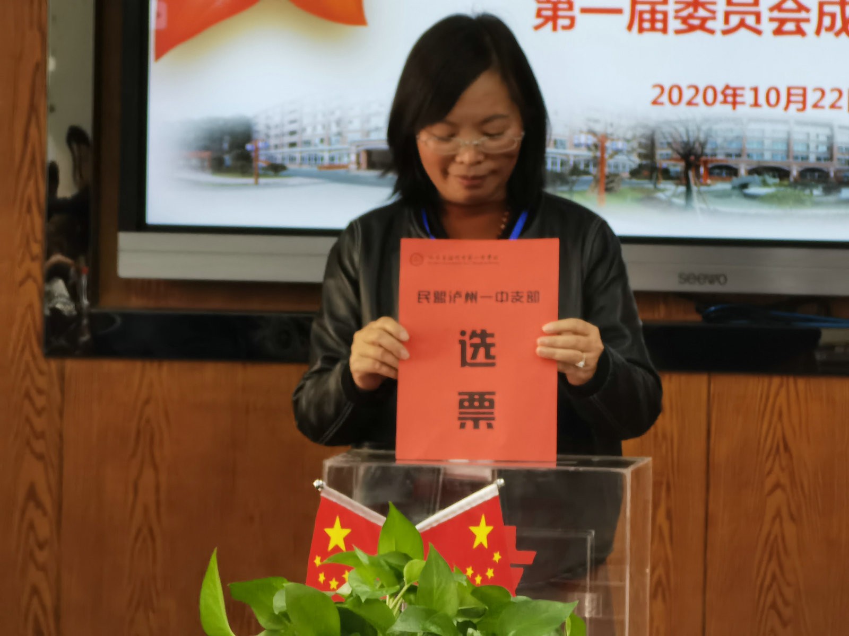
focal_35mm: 269
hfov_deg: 7.4
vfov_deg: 5.5
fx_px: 6598
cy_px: 318
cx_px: 424
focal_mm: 28.21
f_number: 4.4
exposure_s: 1/50
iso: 250
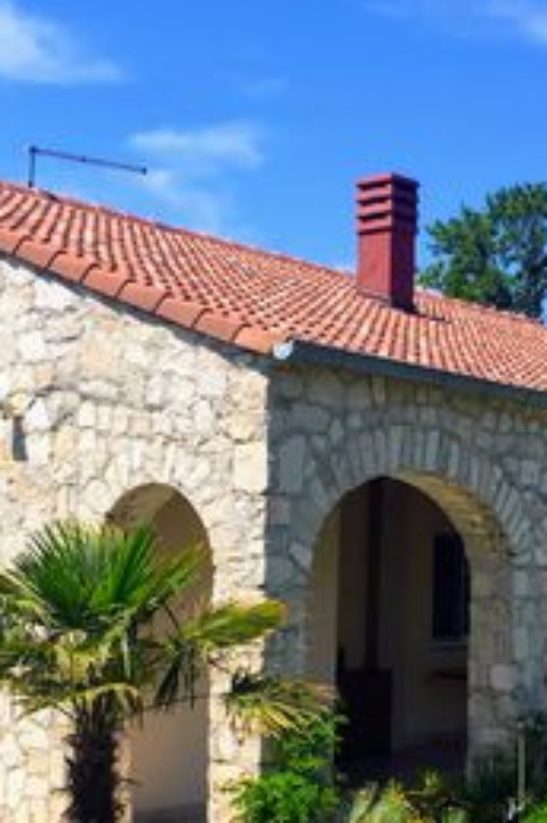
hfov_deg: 19.4
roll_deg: -1.7
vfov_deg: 28.6
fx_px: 1600
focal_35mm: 70
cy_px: 591
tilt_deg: -0.3
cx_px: 277
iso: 25
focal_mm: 4.15
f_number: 2.2
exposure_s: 1/1672
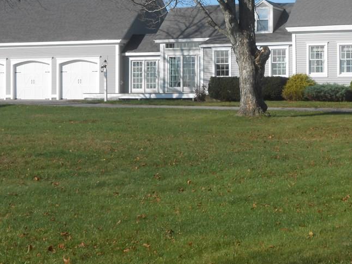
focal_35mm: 89
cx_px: 227
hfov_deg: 21.9
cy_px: 99
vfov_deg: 16.6
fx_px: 905
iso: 80
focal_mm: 10
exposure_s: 1/640
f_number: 5.2
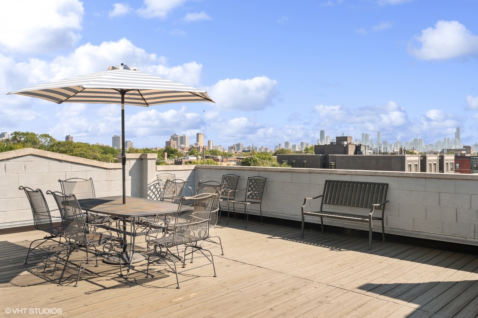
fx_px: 398
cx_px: 239
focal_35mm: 30
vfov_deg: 43.5
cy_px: 159
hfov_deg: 62.0
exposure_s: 1/80
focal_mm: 30
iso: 100
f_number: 11
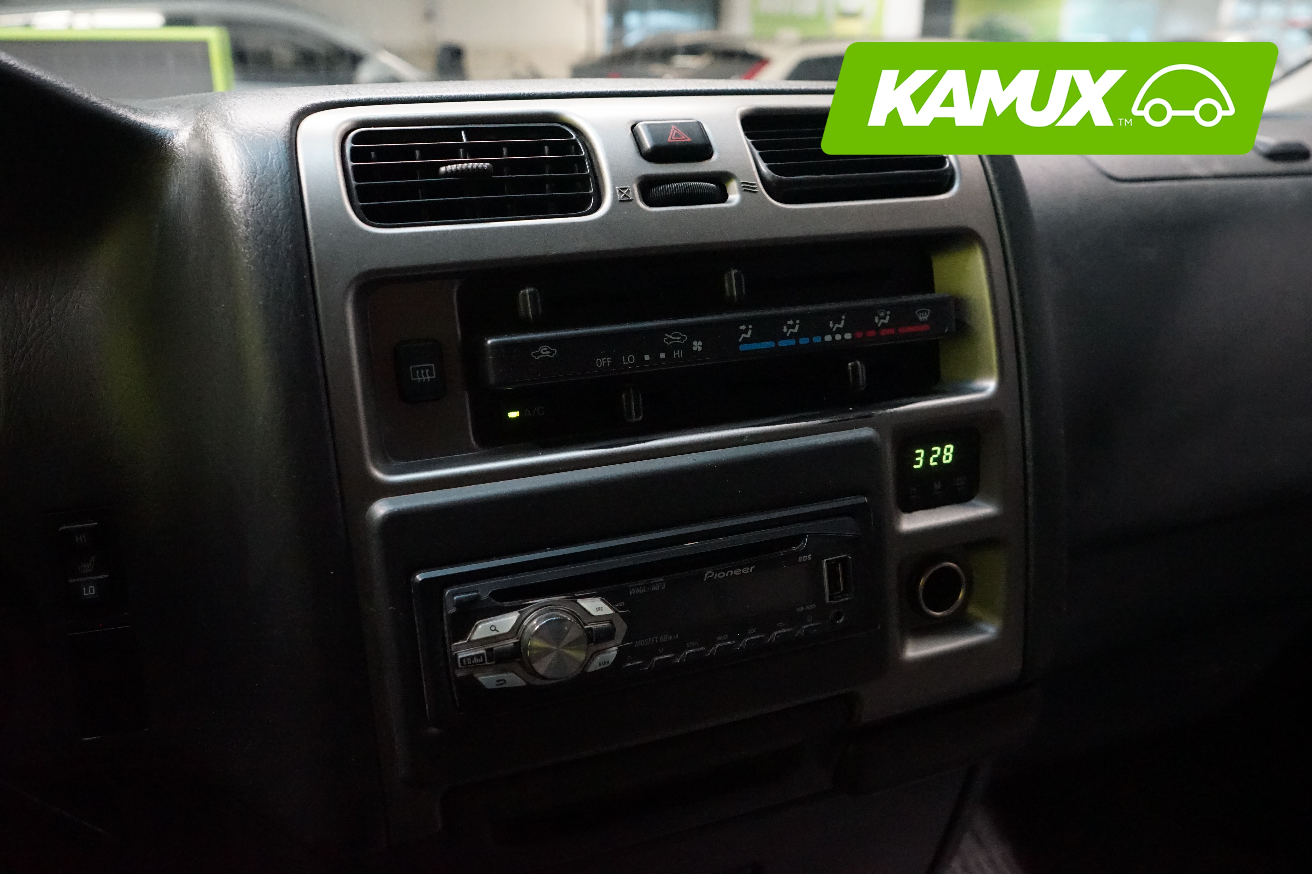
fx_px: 1057
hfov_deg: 63.7
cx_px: 656
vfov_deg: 45.0
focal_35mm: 29
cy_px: 437
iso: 8000
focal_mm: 29
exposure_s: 1/40
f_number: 5.6
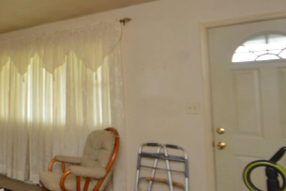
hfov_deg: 45.0
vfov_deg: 35.8
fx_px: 294
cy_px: 83
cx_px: 8
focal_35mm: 37
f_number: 3.5
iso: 500
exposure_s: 1/60
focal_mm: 10
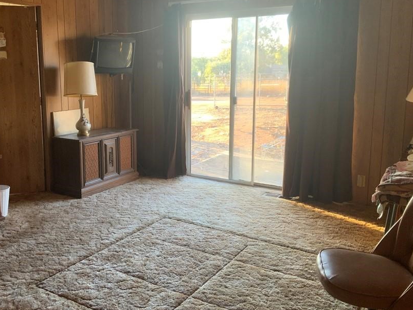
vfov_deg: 38.6
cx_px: 176
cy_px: 134
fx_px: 441
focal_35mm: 37
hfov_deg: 50.0
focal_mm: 3
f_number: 1.8
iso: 64
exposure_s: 1/60
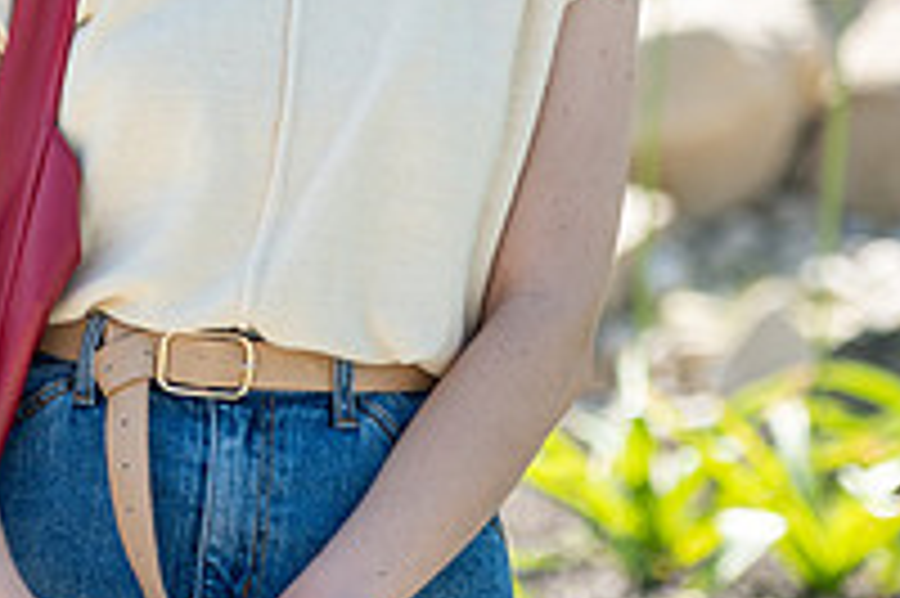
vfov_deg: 4.8
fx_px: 7169
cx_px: 165
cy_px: -16
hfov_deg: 7.2
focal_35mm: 287
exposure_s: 1/320
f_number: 2.8
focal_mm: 98
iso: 50
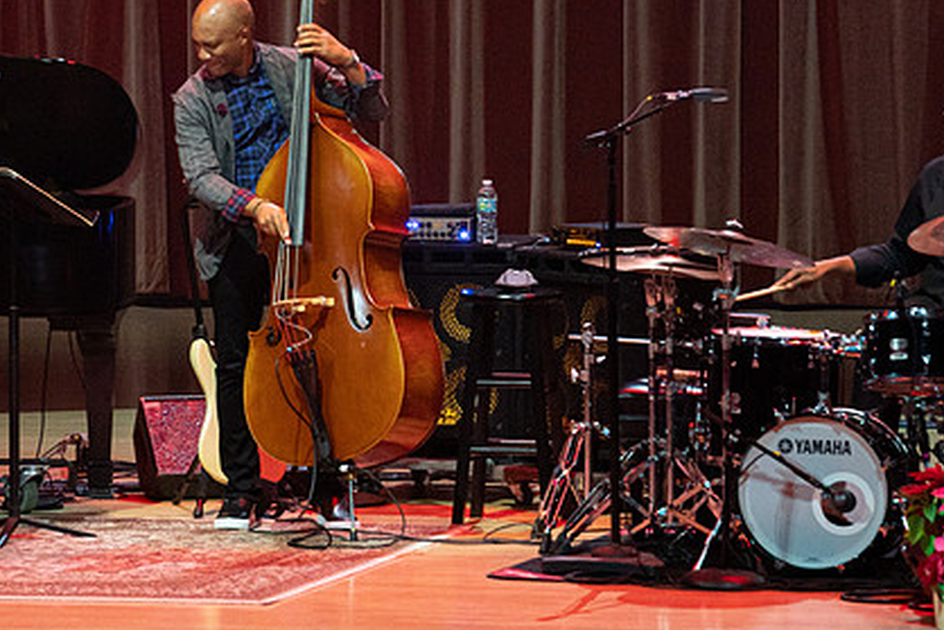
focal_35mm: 384
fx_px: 10072
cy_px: 247
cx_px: 328
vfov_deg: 3.6
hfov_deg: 5.4
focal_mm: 200
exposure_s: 1/250
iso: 2500
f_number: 6.3
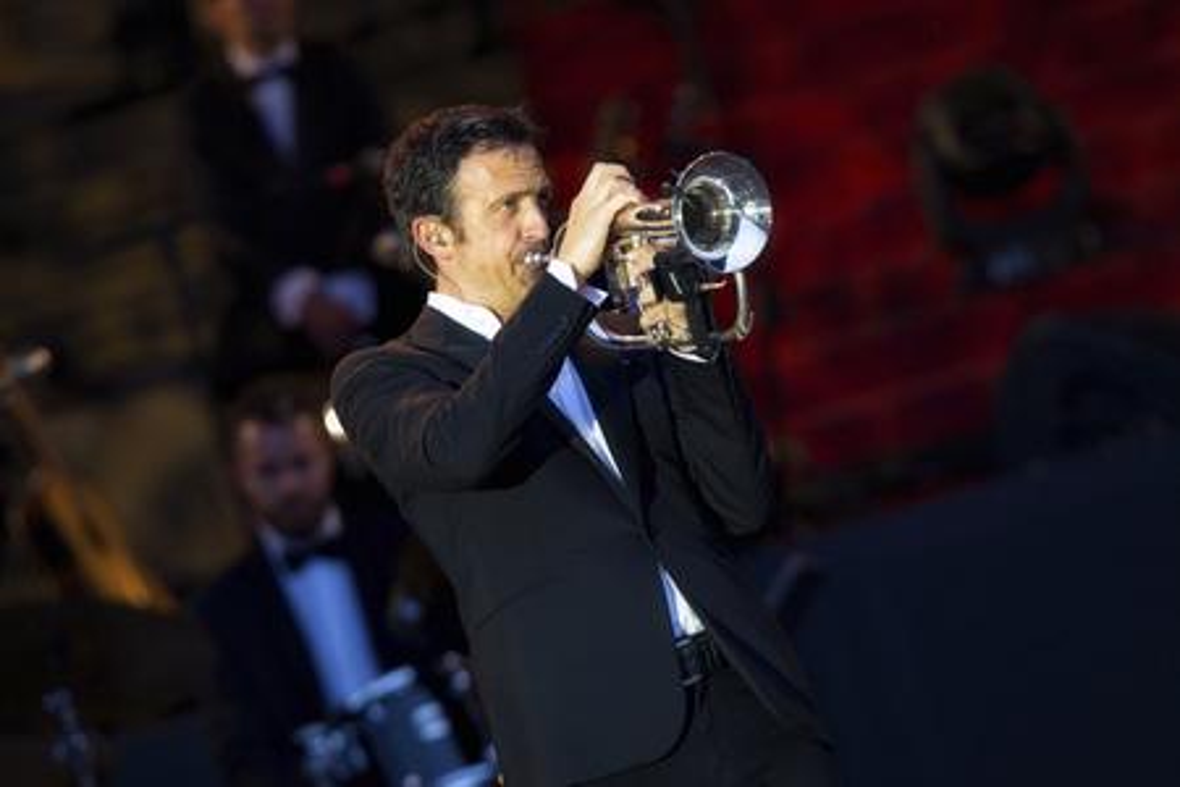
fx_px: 9833
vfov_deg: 4.6
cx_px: 590
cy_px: 394
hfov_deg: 6.9
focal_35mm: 300
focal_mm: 300
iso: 800
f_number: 3.5
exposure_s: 1/160
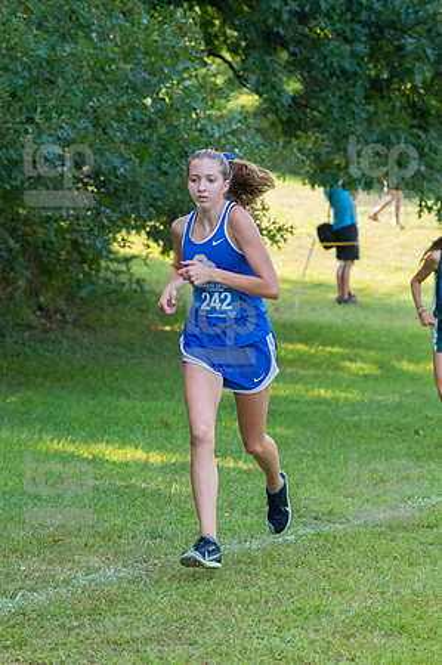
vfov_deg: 11.4
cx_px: 221
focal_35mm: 180
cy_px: 332
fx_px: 3322
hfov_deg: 7.6
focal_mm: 120
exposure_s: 1/1600
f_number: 5
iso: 3200
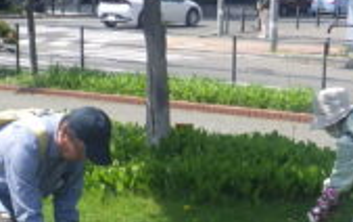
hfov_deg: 20.7
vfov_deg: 12.9
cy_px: 234
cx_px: 243
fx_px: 963
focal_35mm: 100
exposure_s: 1/500
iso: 125
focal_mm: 5
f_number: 4.2
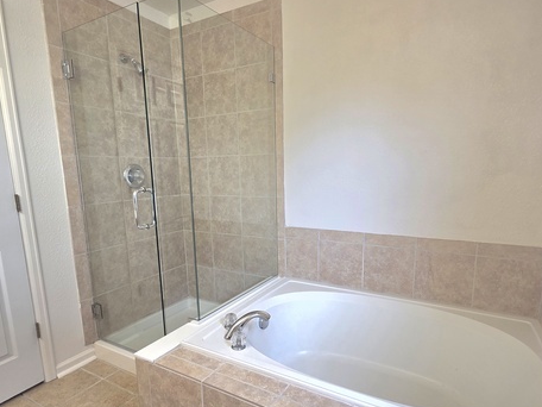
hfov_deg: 84.6
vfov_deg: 68.5
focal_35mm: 19
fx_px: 297
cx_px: 281
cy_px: 225
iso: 160
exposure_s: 1/120
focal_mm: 2.2
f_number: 2.2
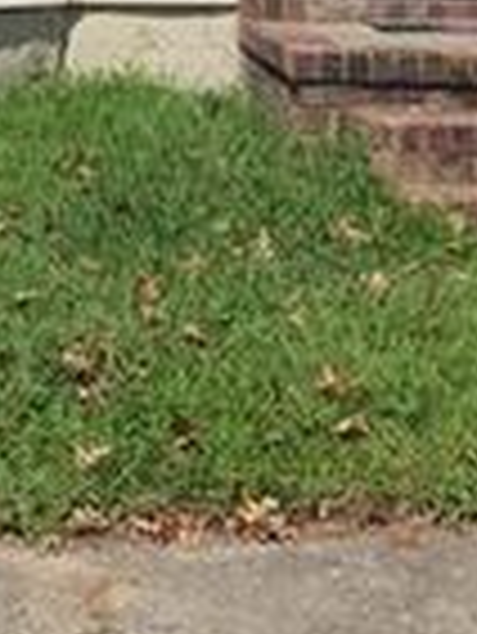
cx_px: -18
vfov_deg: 16.1
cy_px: -384
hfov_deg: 13.4
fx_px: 2000
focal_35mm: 109
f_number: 1.8
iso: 20
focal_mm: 5.4
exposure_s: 1/2859
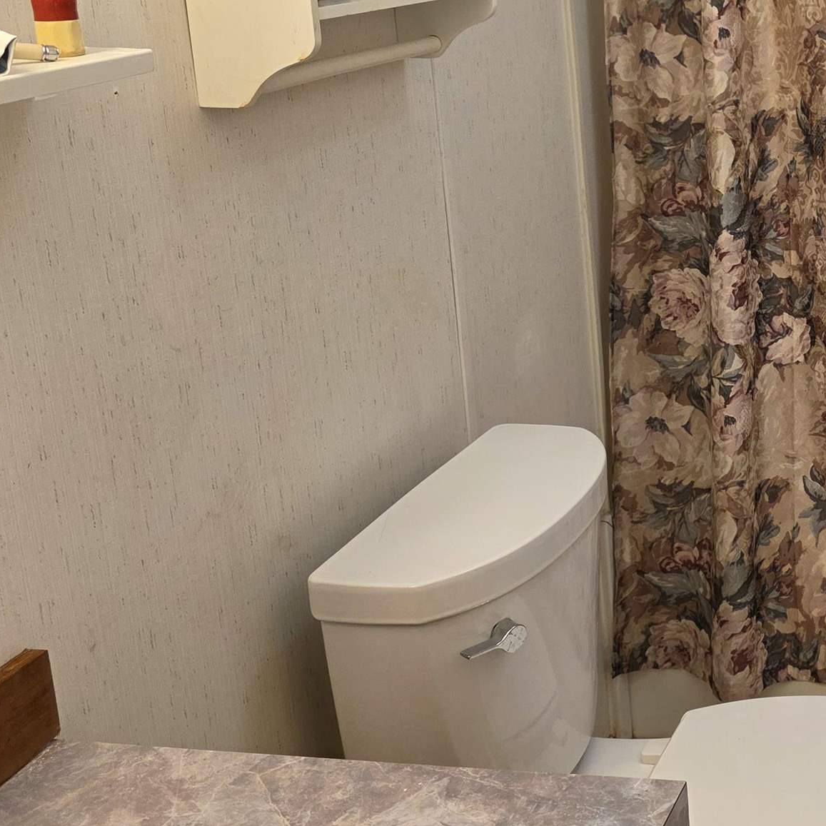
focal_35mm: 54
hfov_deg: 28.2
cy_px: 240
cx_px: 952
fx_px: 1458
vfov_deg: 31.2
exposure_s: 1/120
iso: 200
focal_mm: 6.3
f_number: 1.7
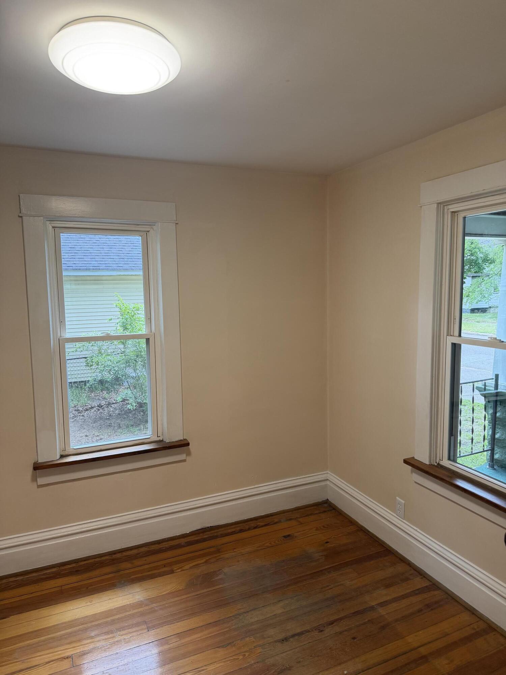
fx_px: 468
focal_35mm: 24
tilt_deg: -6.1
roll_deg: +0.5
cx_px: 253
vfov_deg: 71.6
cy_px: 338
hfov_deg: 56.8
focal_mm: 6.76
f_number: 1.78
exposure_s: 1/120
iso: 200
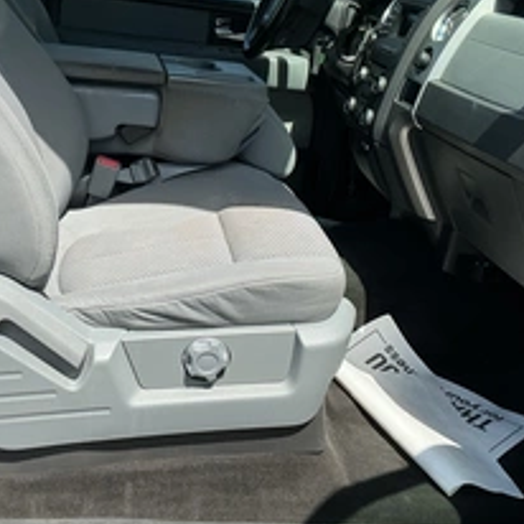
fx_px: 822
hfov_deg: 35.3
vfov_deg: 35.1
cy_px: 186
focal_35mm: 48
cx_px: 234
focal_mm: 3
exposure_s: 1/929
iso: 25
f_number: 1.8
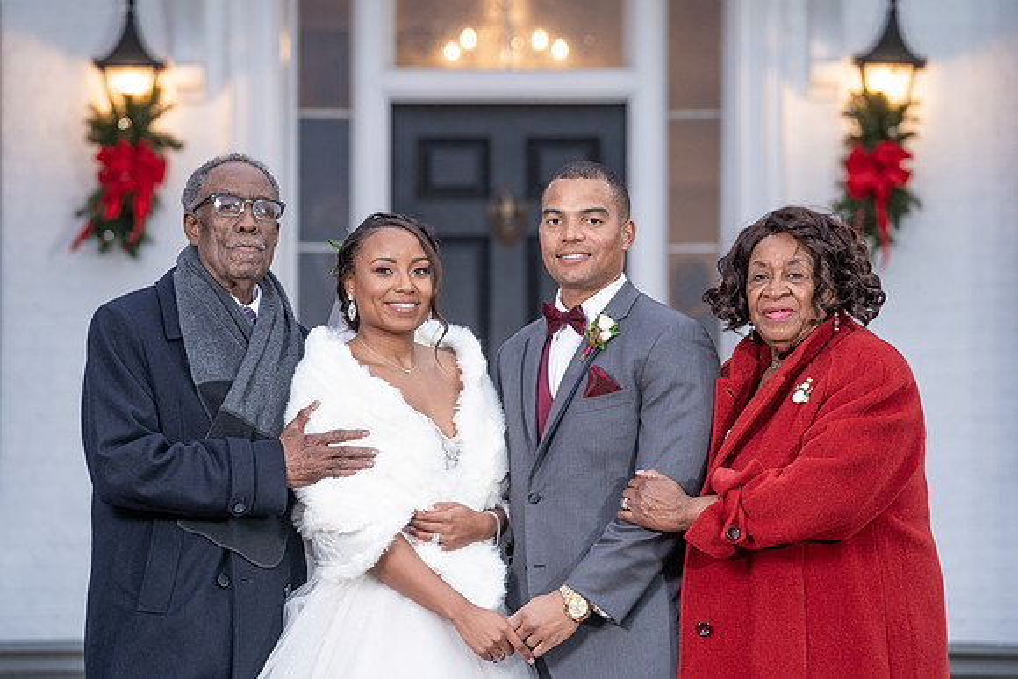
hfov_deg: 11.9
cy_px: 347
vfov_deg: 8.0
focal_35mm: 172
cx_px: 508
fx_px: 4871
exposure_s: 1/200
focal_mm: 162
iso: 640
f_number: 4
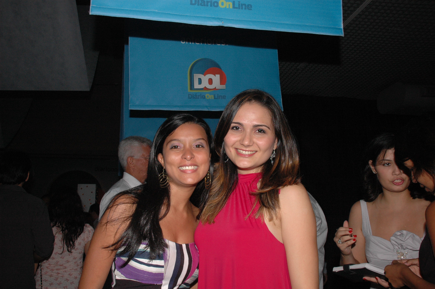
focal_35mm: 36
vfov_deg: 36.8
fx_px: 435
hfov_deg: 53.2
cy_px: 144
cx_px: 218
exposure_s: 1/60
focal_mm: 24
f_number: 13
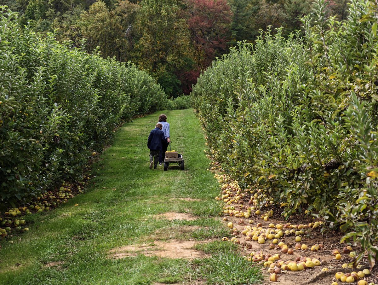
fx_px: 930
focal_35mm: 85
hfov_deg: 23.0
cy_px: 142
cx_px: 189
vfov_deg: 17.4
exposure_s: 1/110
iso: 50
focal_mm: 22.48
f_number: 2.6
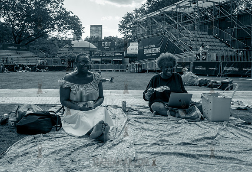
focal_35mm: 34
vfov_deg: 39.7
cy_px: 86
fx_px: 239
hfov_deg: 55.6
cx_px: 120
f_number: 5
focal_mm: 31
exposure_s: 1/500
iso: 250
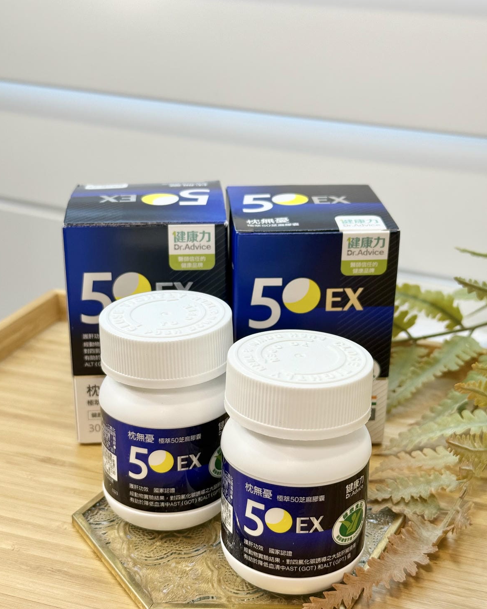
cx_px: 240
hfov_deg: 29.7
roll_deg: -2.4
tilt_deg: -21.9
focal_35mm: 51
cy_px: 325
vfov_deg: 36.6
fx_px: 919
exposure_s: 1/146
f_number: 1.78
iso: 64
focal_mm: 6.76
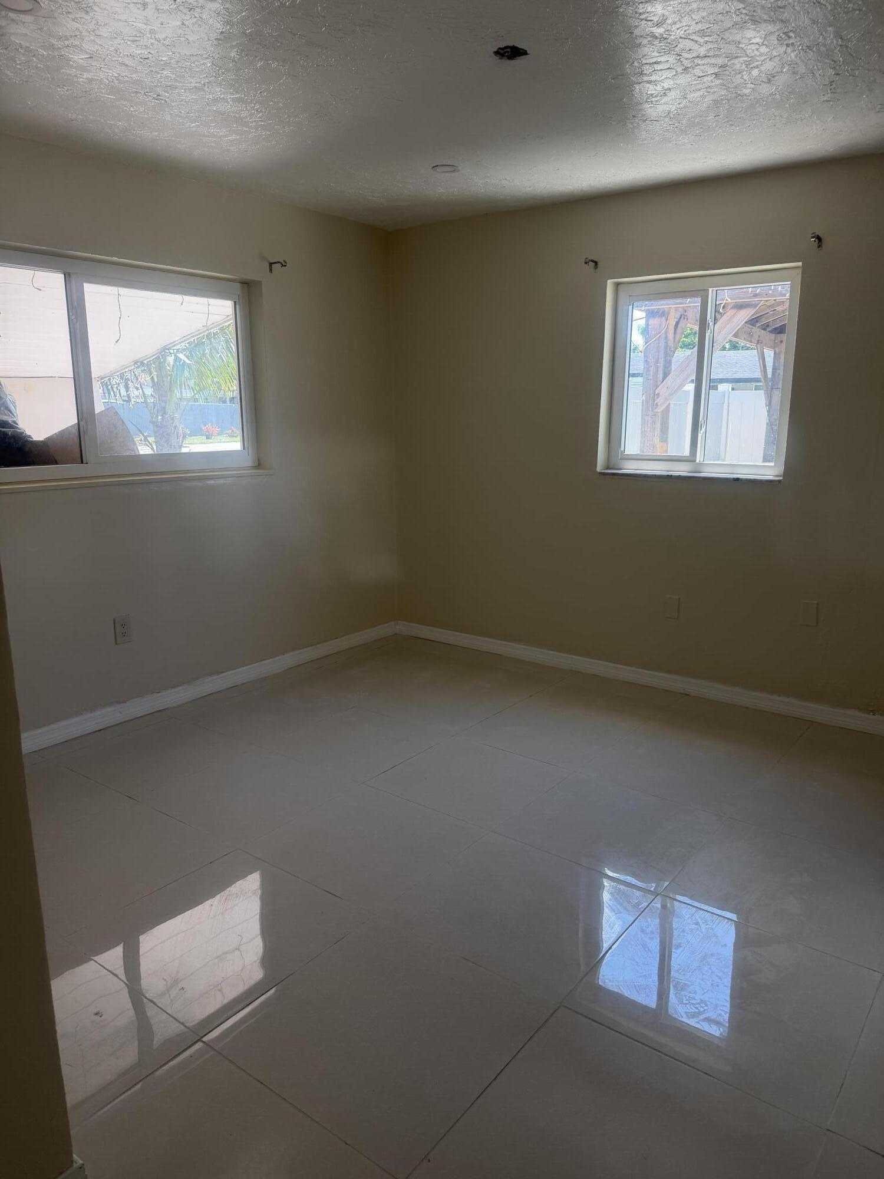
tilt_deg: -11.7
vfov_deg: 71.6
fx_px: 817
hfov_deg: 56.8
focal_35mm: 24
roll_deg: +0.2
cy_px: 590
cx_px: 442
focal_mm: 6.76
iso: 100
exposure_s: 1/181
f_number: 1.78
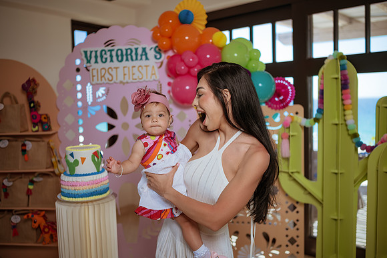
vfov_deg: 37.9
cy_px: 129
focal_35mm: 35
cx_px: 194
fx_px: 376
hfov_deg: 54.4
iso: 160
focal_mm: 35
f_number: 1.8
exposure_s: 1/1250
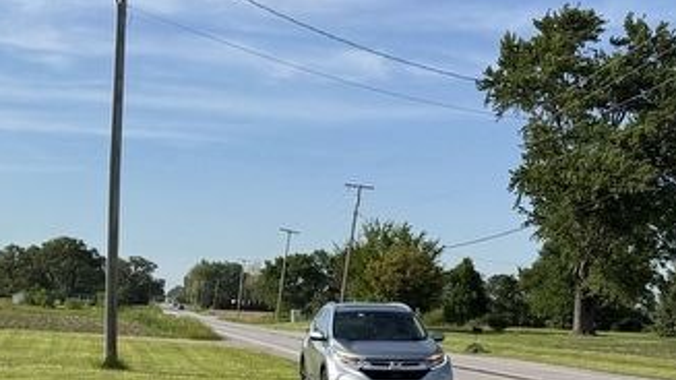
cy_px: 545
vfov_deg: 17.2
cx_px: 343
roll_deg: -2.7
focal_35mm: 64
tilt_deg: -10.9
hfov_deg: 32.8
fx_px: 1147
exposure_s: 1/4049
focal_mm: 6.76
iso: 80
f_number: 1.78
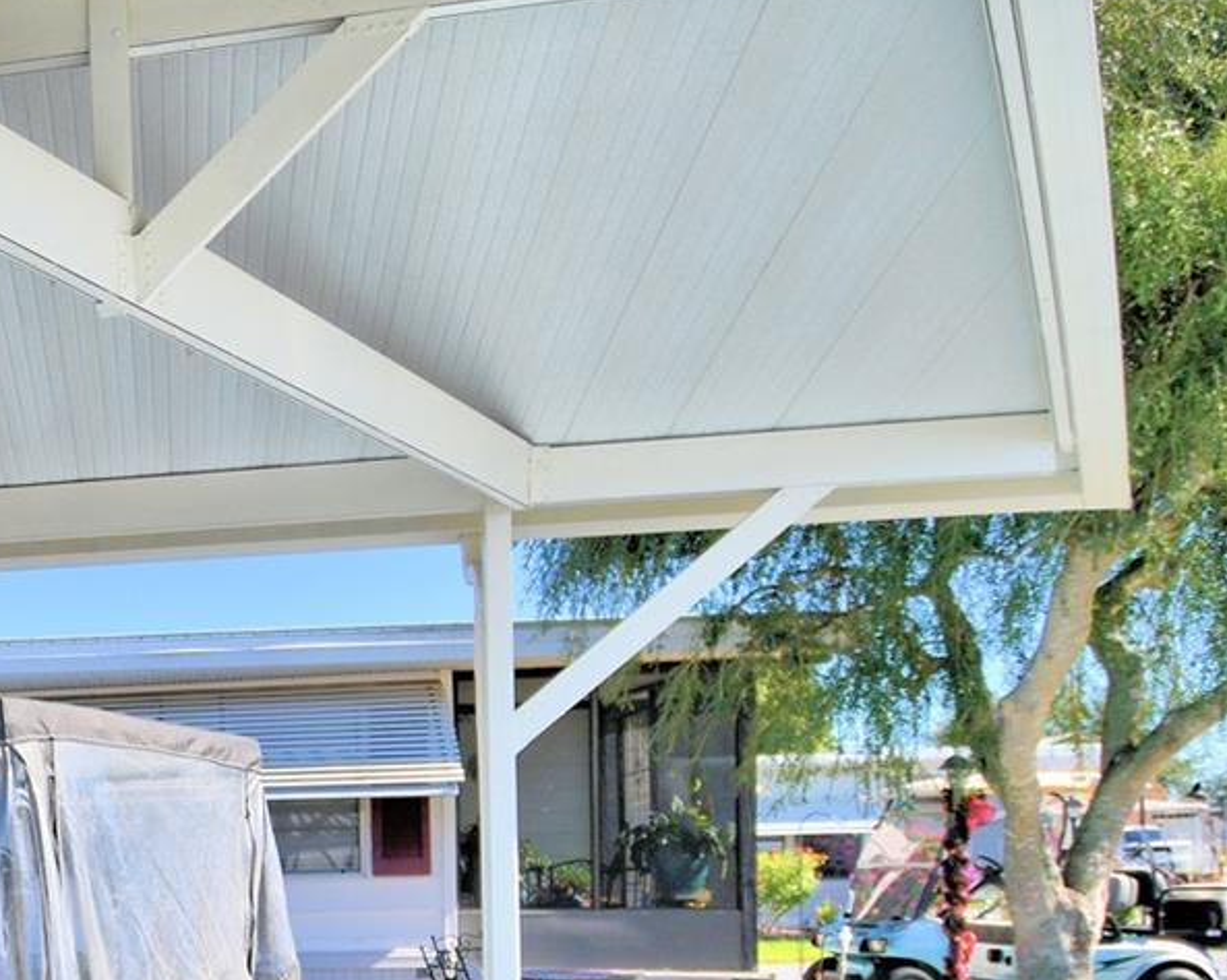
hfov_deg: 40.0
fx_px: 1379
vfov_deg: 36.7
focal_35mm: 38
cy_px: 879
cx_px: -89
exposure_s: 1/800
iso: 100
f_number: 4.5
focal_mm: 10
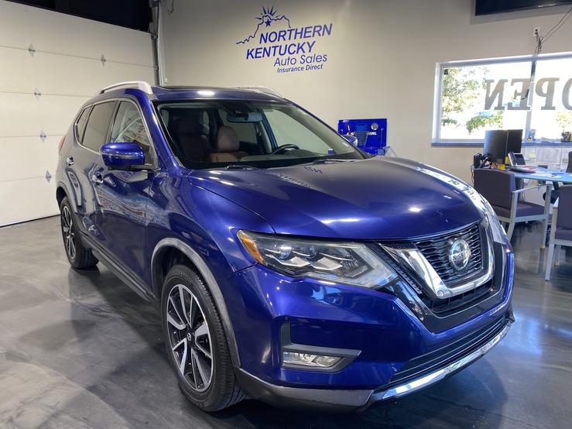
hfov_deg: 67.3
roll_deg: +0.8
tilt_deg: -11.0
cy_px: 214
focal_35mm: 26
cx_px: 286
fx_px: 430
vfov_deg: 53.0
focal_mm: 4.25
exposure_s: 1/60
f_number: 1.8
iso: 64
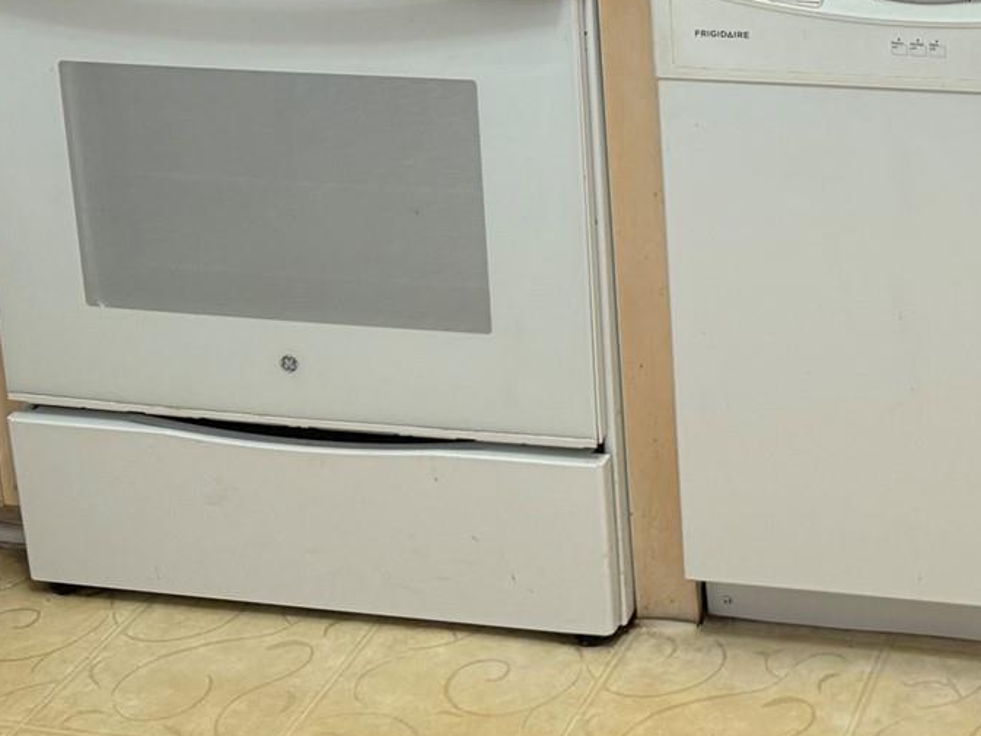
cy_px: -204
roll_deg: +1.5
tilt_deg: -12.4
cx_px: 1032
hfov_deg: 25.1
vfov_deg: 18.8
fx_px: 2069
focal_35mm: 73
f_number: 1.78
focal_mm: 6.76
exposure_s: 1/126
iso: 200
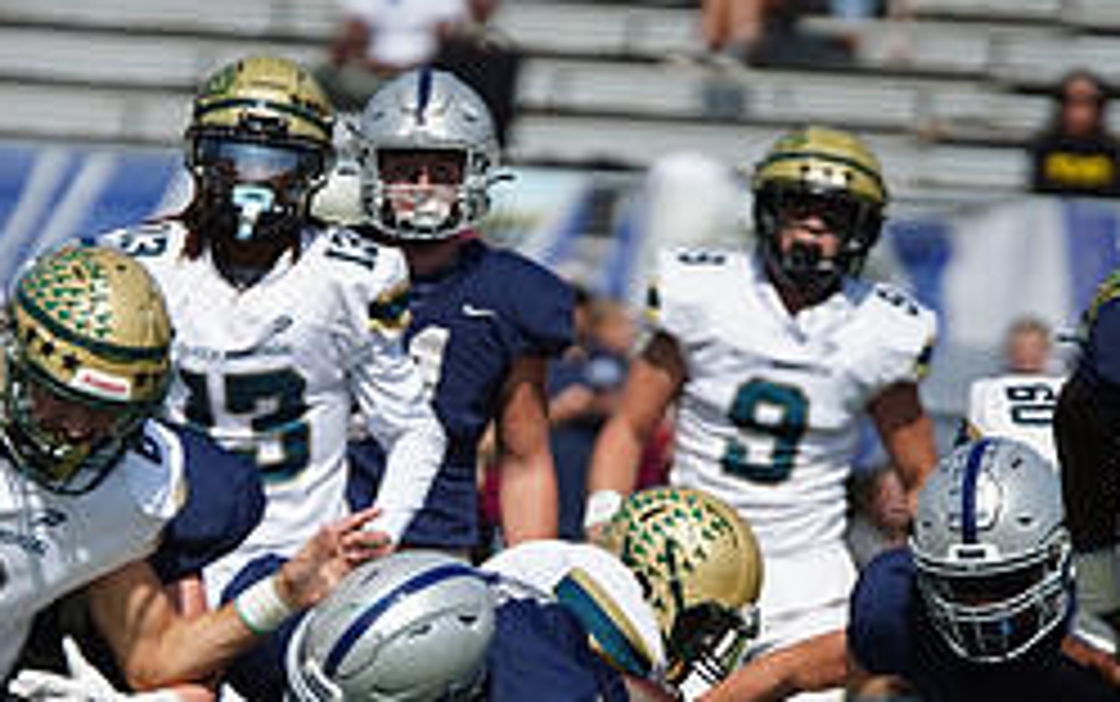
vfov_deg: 2.1
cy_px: 605
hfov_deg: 3.4
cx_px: 207
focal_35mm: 620
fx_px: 18937
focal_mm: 261
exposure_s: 1/8000
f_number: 2.8
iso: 400
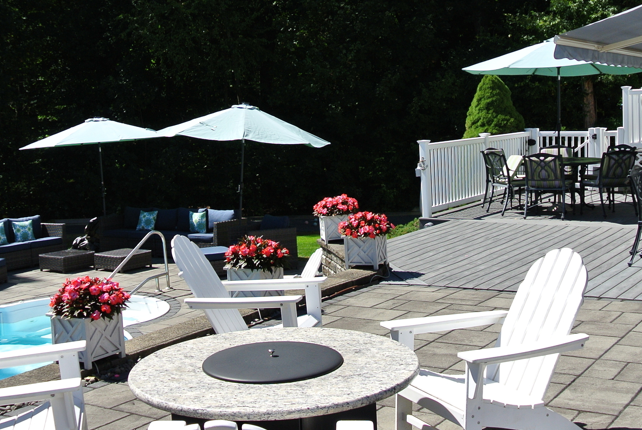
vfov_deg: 28.1
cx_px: 297
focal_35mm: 48
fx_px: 857
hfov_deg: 41.0
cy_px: 181
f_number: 4.5
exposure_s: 1/640
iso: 100
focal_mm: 10
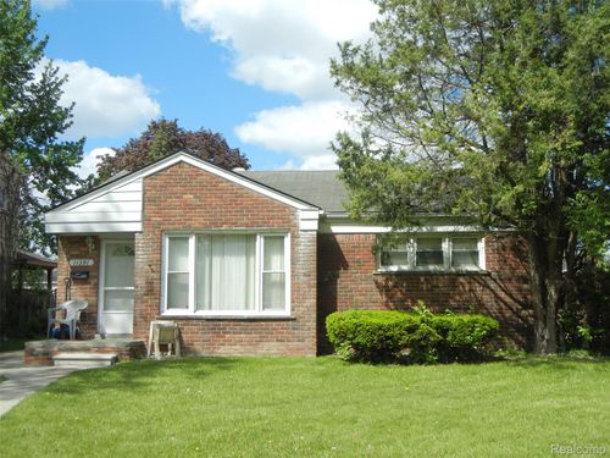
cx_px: 305
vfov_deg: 36.8
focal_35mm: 39
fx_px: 687
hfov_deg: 47.9
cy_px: 229
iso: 160
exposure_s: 1/282
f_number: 7.4
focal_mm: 7.1
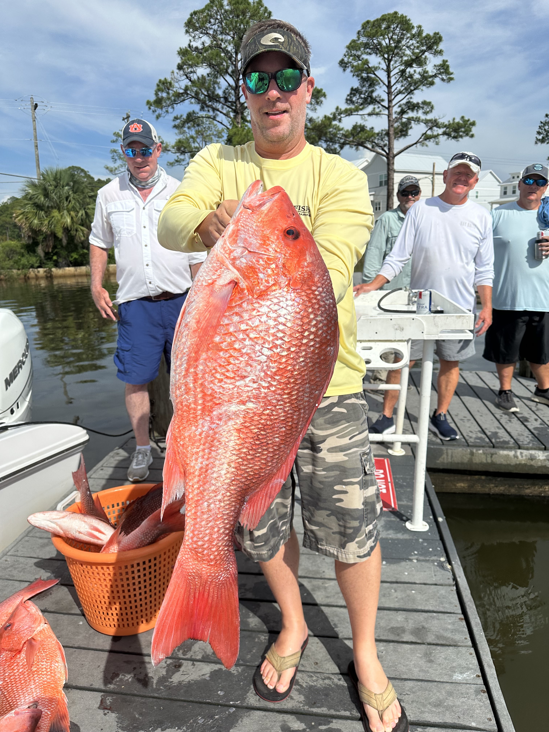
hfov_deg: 56.8
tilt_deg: -15.5
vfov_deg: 71.6
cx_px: 274
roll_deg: +1.8
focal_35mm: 24
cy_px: 366
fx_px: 508
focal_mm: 6.86
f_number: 1.78
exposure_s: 1/8929
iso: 80
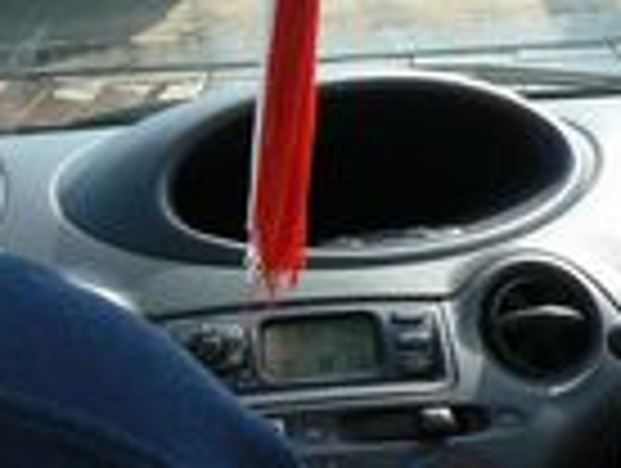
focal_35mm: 104
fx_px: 1869
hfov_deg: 18.8
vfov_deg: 14.0
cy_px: -45
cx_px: 202
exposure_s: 1/200
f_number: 5.6
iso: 80
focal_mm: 6
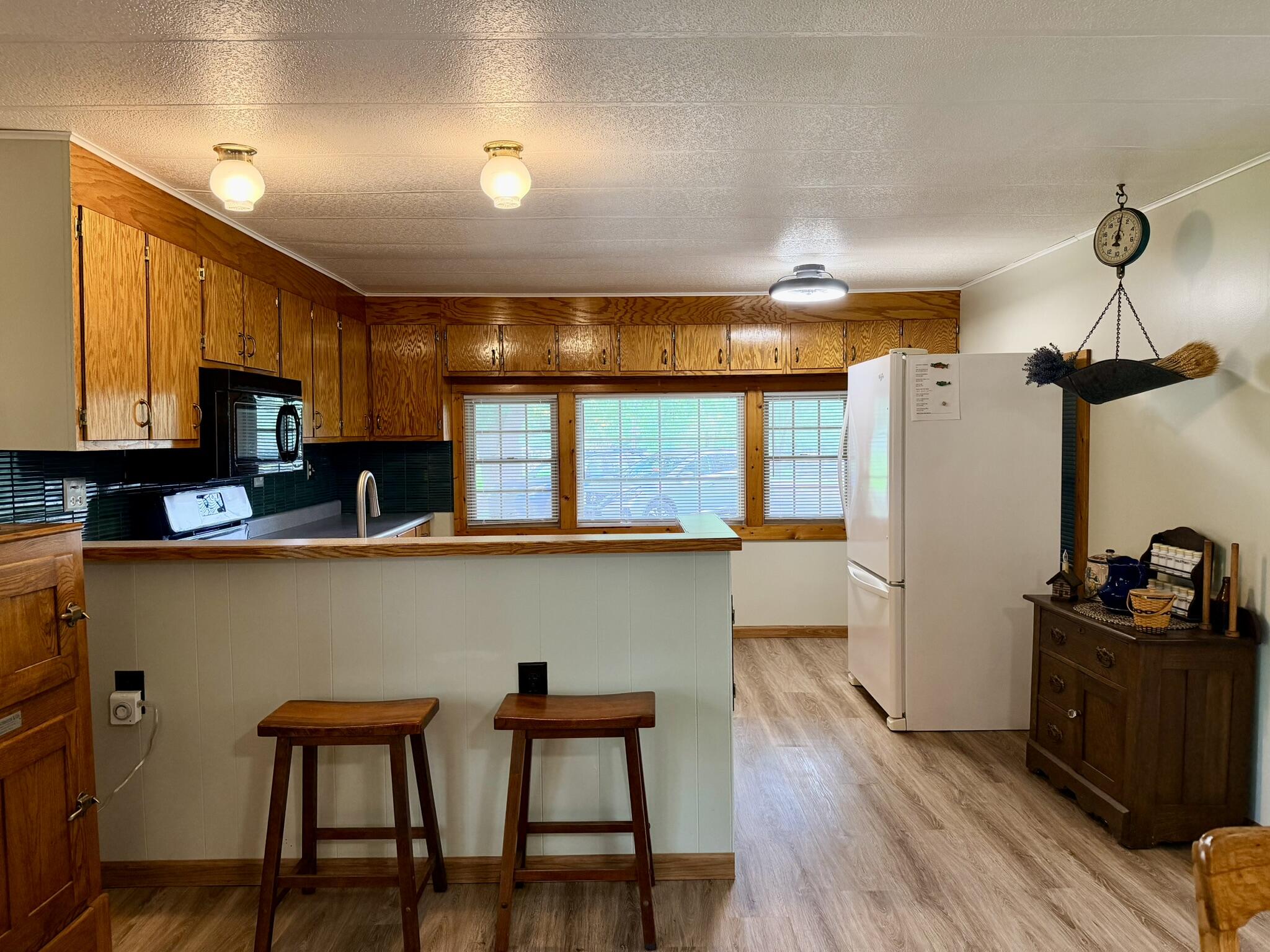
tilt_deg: -2.8
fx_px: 881
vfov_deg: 56.8
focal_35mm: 24
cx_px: 635
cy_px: 476
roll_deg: +1.0
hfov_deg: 71.6
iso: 320
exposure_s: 1/120
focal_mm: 6.76
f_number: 1.78
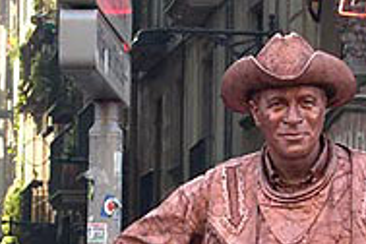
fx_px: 2877
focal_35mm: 283
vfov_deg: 4.8
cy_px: 248
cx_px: 258
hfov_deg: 7.3
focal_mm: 24
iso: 112
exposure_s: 1/30
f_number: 4.9
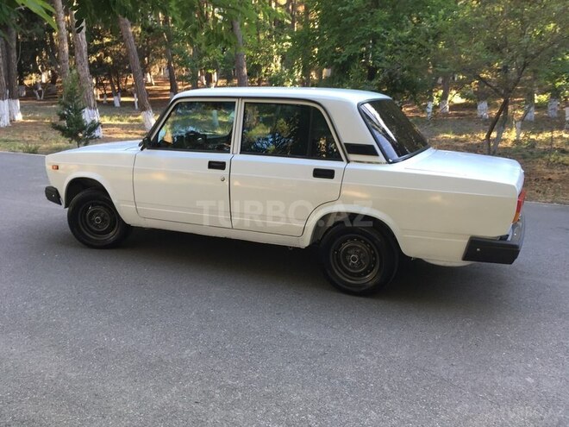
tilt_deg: -12.0
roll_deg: -1.0
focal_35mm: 29
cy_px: 214
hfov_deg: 61.7
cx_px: 284
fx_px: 477
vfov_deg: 48.2
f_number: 2.2
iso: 32
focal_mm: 4.15
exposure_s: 1/100
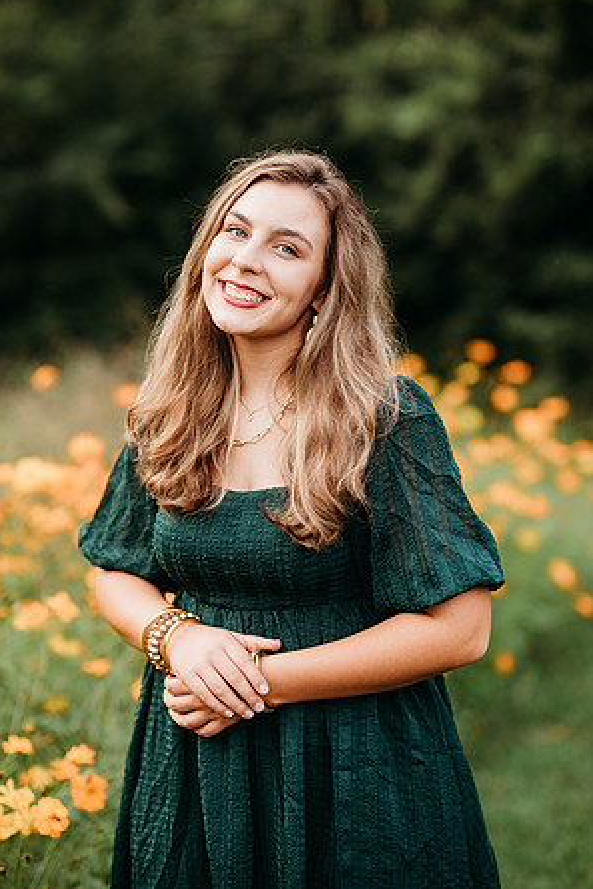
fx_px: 2123
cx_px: 297
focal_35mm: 86
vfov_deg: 23.6
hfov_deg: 15.9
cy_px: 442
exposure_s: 1/500
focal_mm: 85
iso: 100
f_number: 2.2
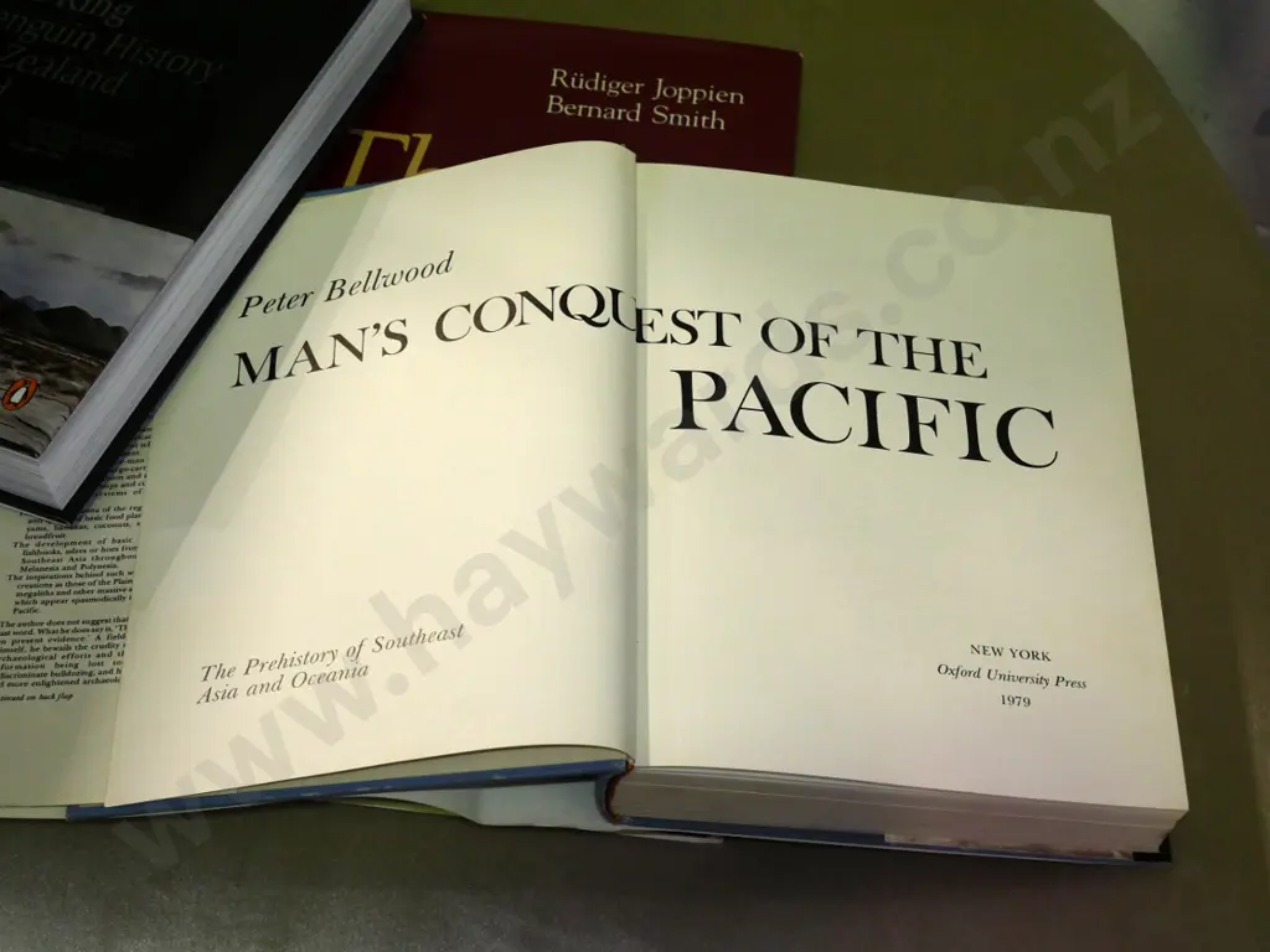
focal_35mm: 64
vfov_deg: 22.9
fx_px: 2348
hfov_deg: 30.3
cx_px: 635
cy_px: 476
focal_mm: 32
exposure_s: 1/200
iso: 1600
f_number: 5.6
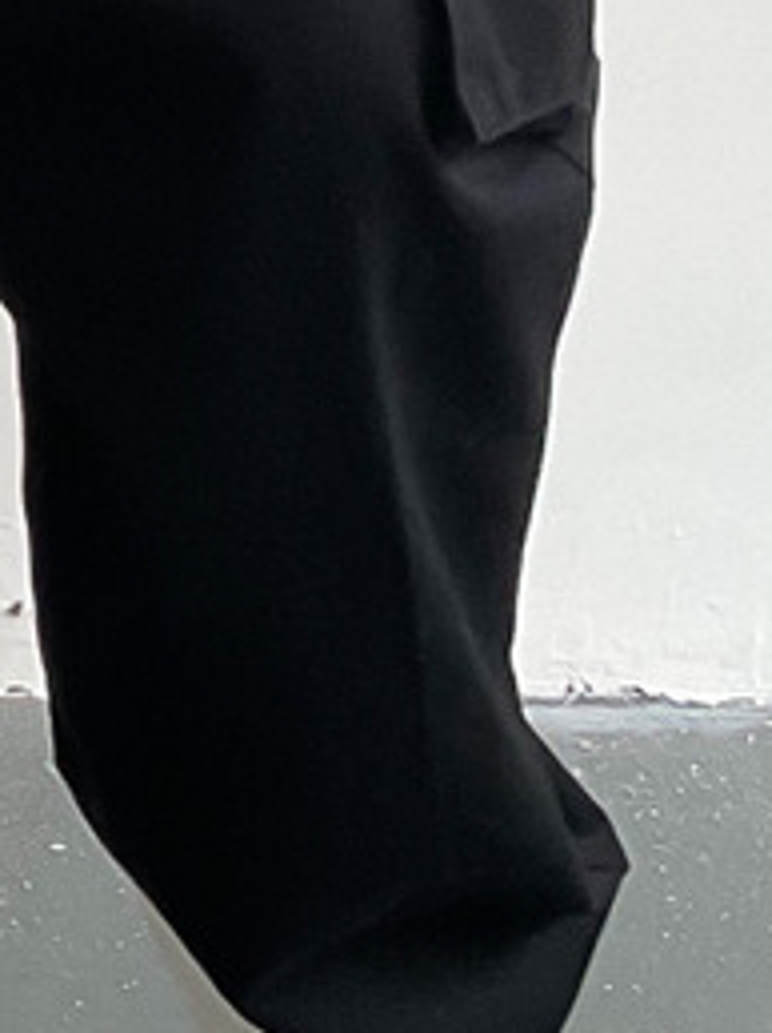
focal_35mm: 180
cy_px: -617
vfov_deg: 10.5
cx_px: -620
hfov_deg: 8.0
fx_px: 5361
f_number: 1.8
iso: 64
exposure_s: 1/95
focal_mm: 3
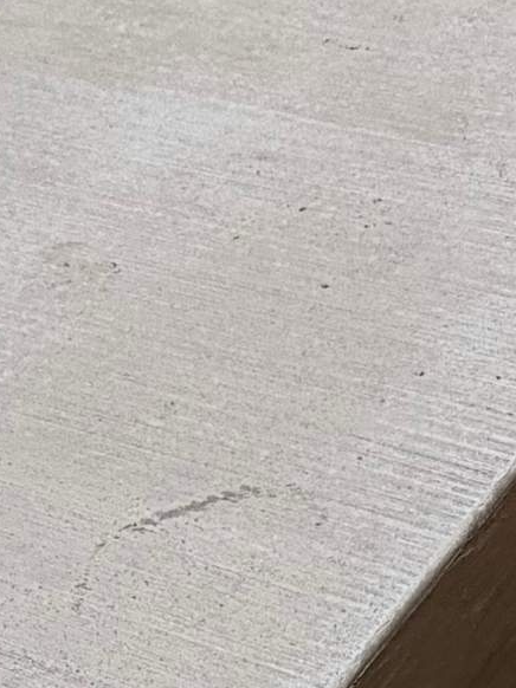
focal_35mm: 97
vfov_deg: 18.9
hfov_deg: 15.1
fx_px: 1929
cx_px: 469
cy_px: 868
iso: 40
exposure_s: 1/184
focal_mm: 2.22
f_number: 2.2
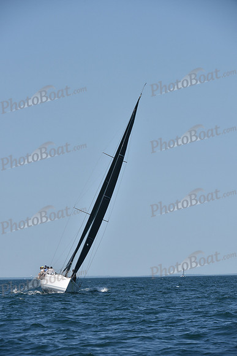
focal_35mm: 200
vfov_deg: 10.3
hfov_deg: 6.9
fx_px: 1974
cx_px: 118
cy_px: 178
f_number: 8
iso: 320
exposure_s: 1/1600
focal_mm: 200
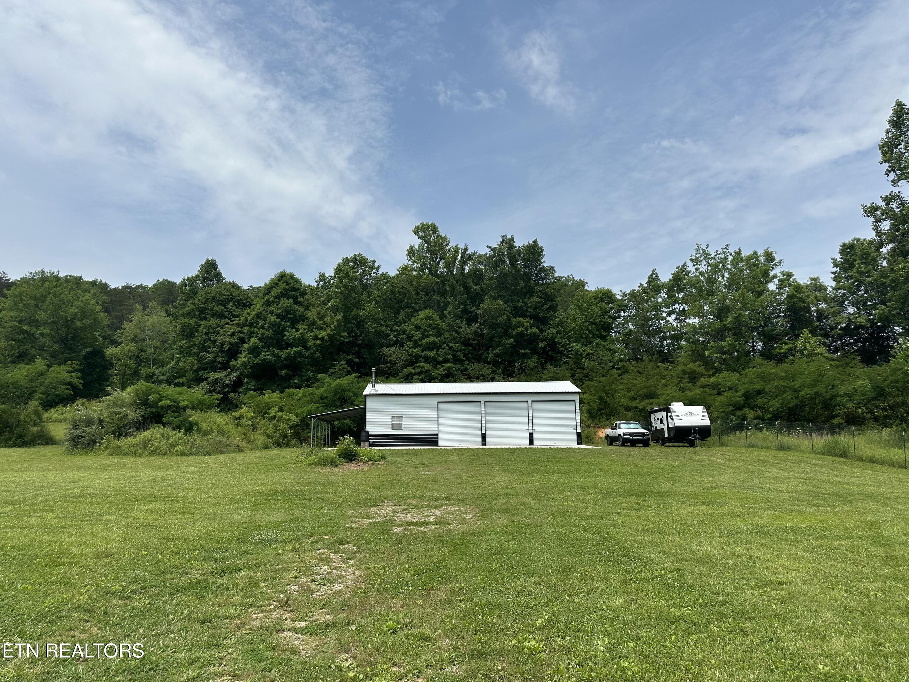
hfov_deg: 71.6
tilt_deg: +8.5
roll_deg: +0.1
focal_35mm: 24
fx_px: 630
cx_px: 454
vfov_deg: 56.8
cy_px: 341
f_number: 1.78
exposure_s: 1/7042
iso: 80
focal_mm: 6.86
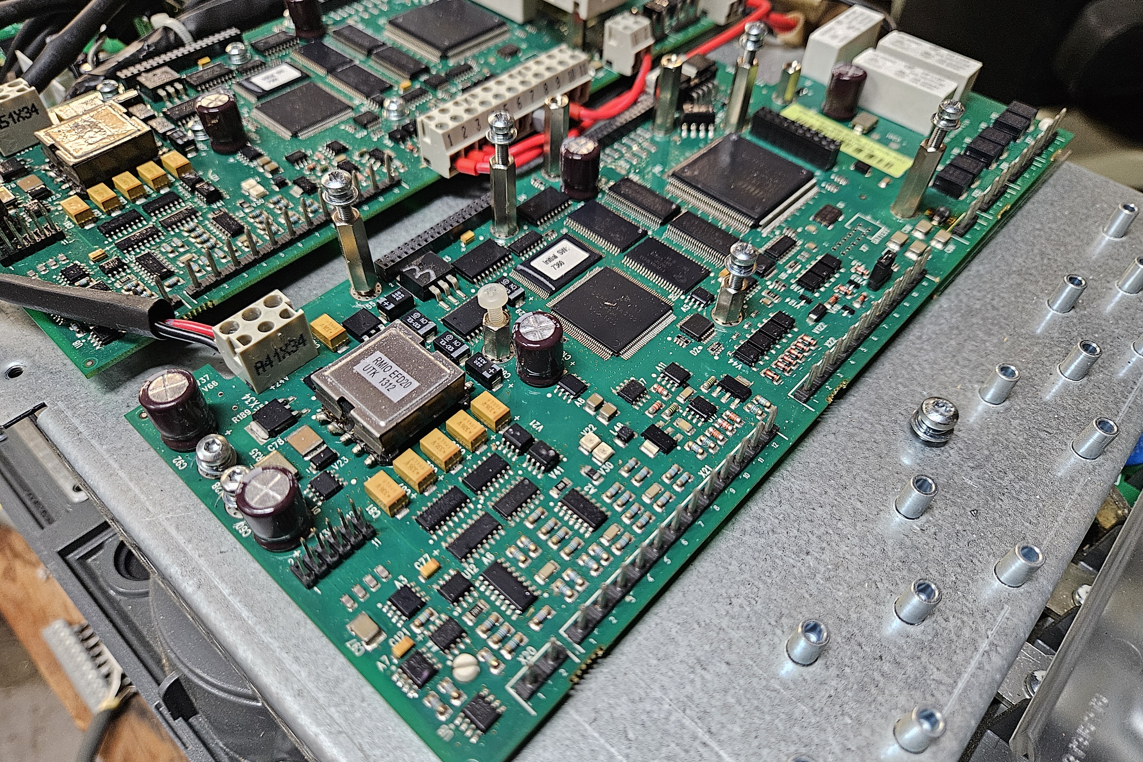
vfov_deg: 53.1
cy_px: 374
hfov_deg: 73.7
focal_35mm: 24
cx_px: 571
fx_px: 762
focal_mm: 5.4
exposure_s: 1/60
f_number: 1.8
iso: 500
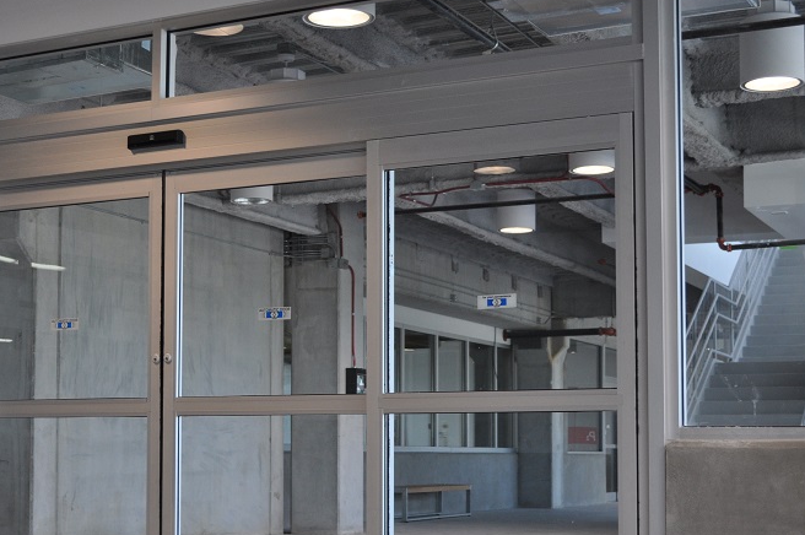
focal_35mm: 64
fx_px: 1430
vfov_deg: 21.1
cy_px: 350
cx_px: 277
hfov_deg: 31.2
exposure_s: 1/60
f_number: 4.5
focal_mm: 28
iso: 500
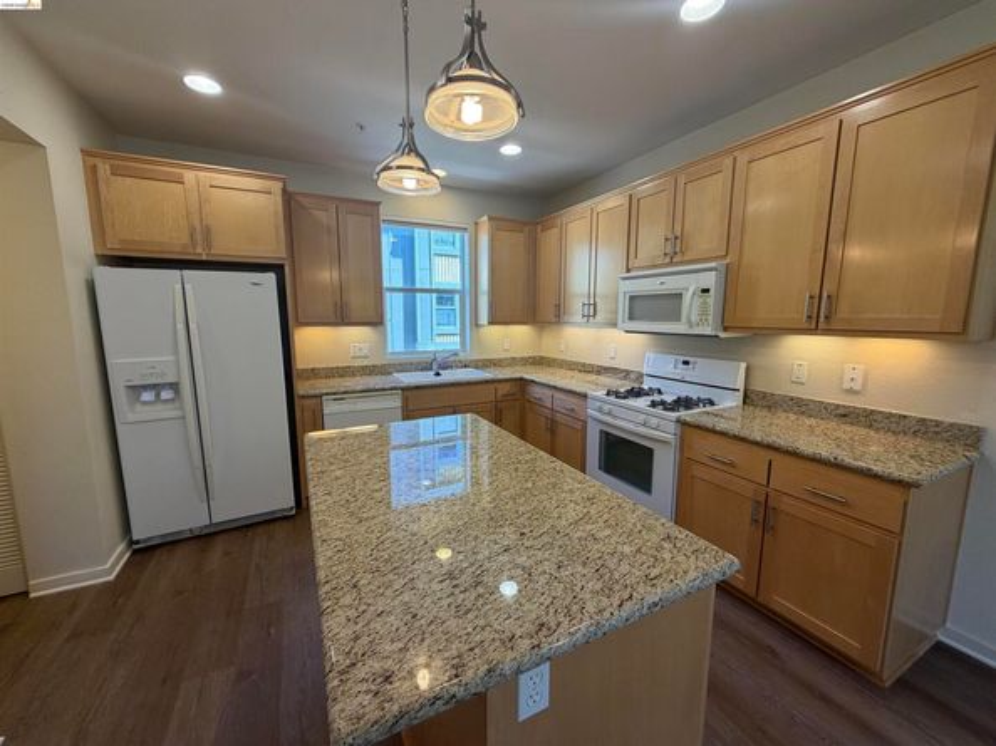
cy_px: 373
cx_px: 498
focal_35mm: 14
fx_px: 403
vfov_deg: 85.6
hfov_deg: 102.1
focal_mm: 2.22
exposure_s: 1/120
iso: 125
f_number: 2.2
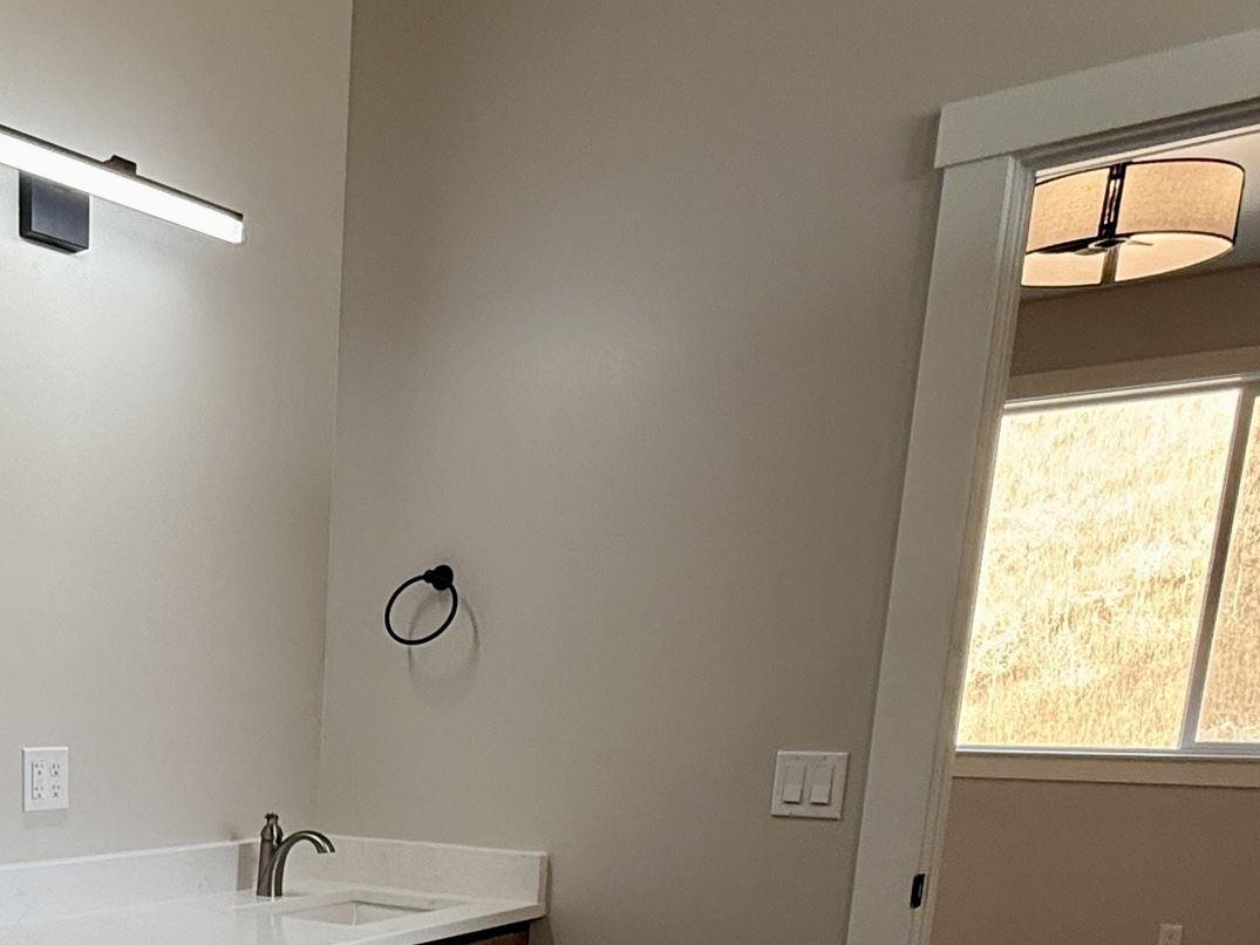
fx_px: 1456
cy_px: 1035
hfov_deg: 41.8
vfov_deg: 31.9
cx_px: 56
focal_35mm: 40
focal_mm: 2.22
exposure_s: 1/120
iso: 100
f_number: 2.2
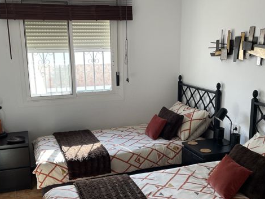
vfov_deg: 36.7
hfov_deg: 47.9
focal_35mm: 39
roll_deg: +1.5
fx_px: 298
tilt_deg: -13.7
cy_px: 113
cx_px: 128
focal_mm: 4.2
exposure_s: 1/103
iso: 32
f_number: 1.6
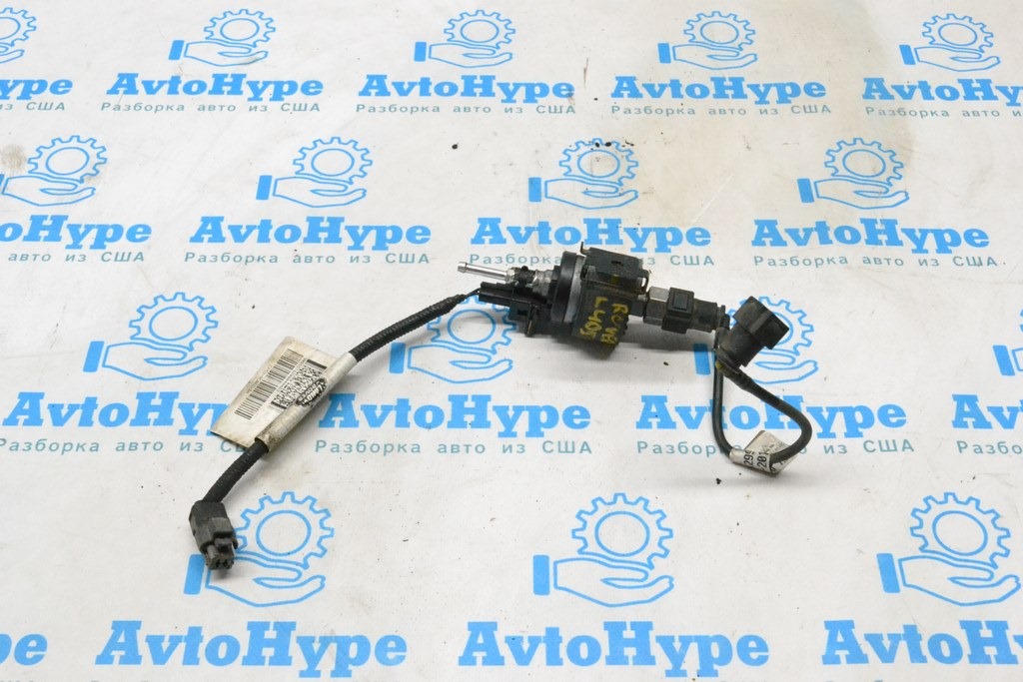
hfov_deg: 41.1
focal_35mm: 48
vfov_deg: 28.1
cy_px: 341
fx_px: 1364
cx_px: 512
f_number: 11
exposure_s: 1/160
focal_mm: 32
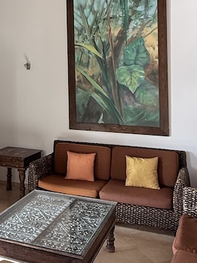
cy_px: 73
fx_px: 364
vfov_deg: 38.8
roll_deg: +0.1
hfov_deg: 28.9
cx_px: 14
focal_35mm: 48
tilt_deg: +1.5
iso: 64
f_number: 2.2
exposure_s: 1/99
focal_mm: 2.22
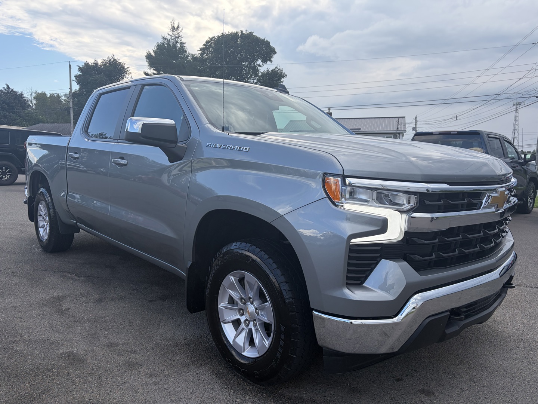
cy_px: 202
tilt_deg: -6.3
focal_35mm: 26
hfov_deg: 67.3
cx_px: 269
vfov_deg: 53.1
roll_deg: +0.1
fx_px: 404
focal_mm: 5.96
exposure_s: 1/1196
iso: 50
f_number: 1.6
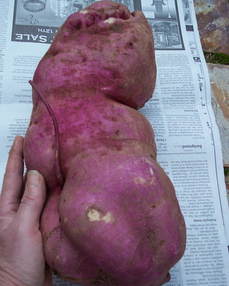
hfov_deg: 35.7
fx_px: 356
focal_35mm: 42
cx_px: 113
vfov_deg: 43.8
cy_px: 154
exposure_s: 1/350
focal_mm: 8
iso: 100
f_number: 3.4
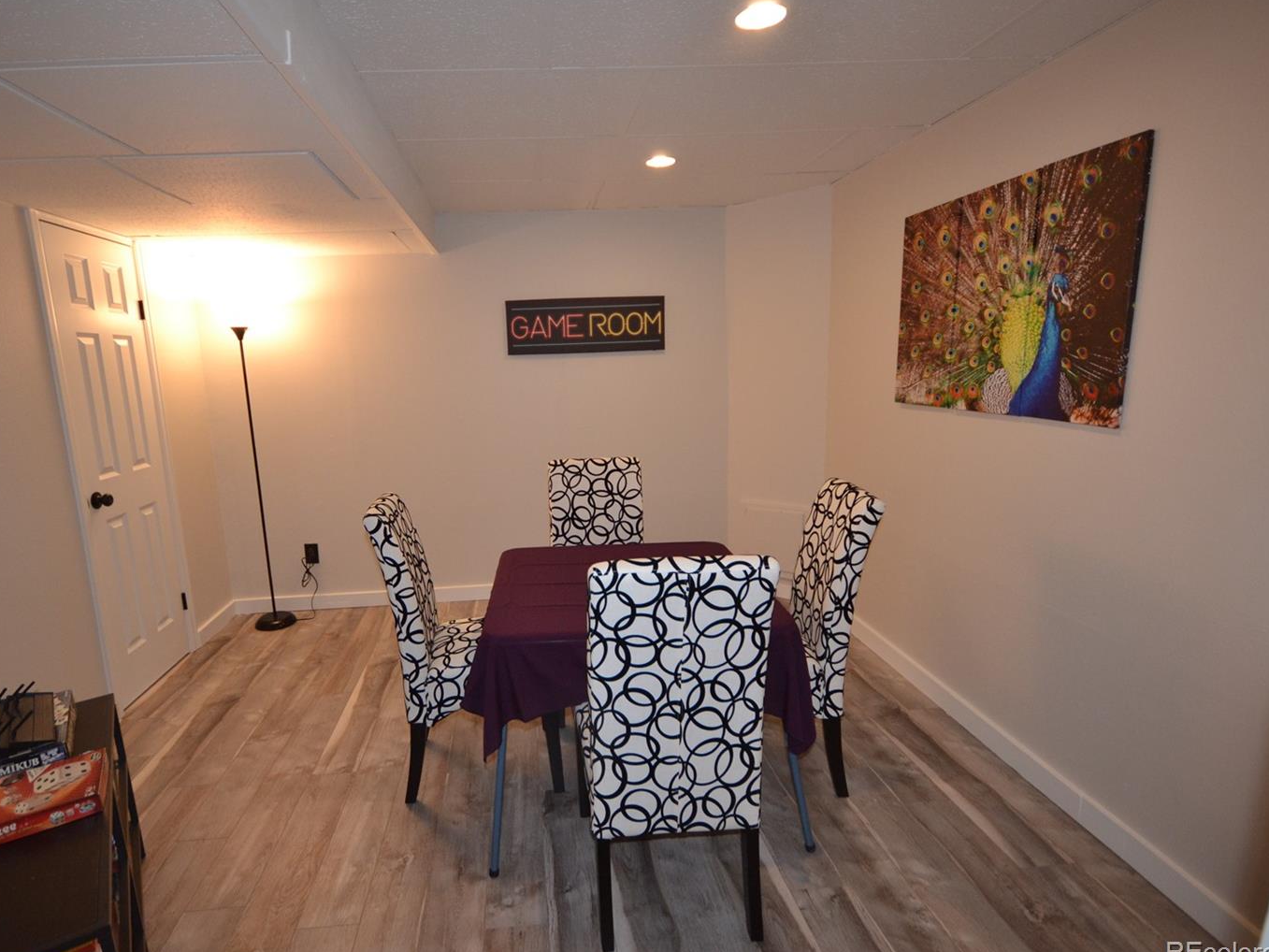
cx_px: 570
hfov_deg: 90.7
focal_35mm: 17
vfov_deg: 74.7
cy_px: 473
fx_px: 623
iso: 720
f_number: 4
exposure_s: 1/60
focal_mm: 10
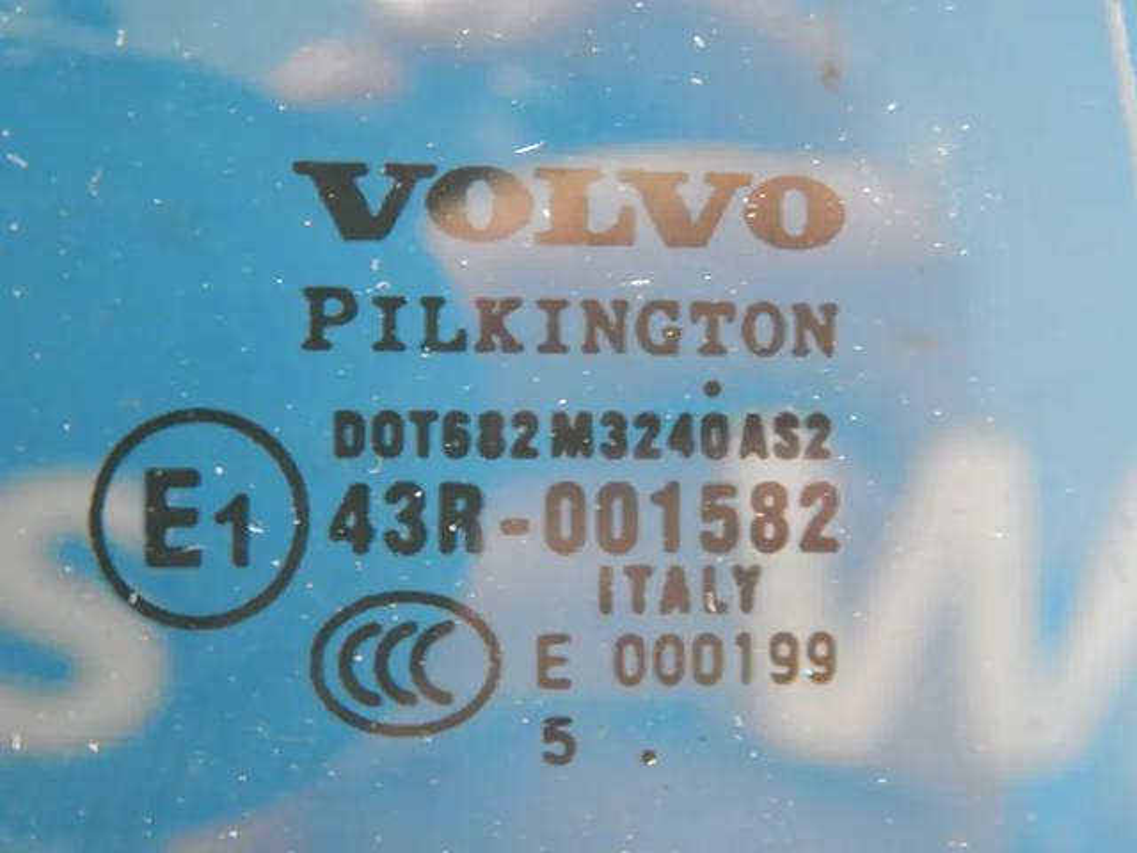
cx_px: 568
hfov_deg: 22.8
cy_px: 426
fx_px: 2825
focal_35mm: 86
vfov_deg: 17.2
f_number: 4.3
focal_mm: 15.3
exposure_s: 1/5
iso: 800
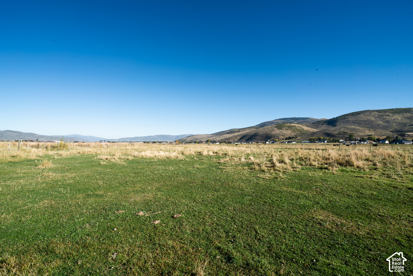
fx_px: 189
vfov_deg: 72.3
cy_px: 138
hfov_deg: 95.1
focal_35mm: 16
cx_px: 206
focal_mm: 16
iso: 100
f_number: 16
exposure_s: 1/80
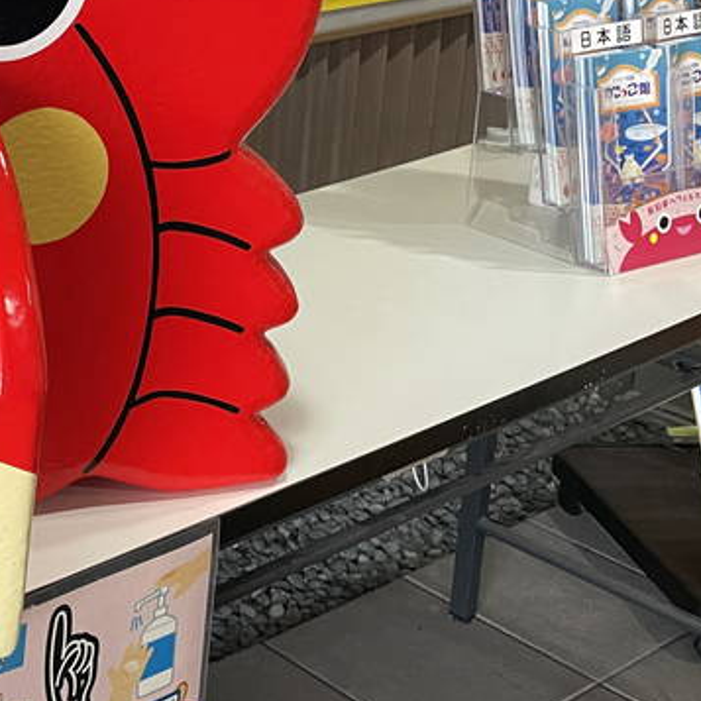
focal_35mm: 66
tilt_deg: -16.4
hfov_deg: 22.5
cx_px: -283
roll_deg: +1.3
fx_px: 1512
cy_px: 143
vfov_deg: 25.7
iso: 200
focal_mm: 4.2
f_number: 1.6
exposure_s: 1/60
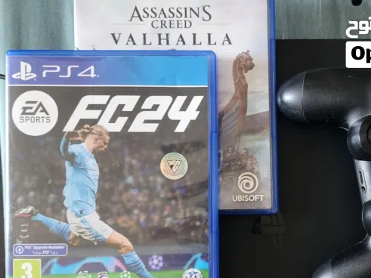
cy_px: 177
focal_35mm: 30
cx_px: 232
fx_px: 321
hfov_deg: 59.2
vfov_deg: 46.3
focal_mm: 6.4
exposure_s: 1/33.4
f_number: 1.8
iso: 640
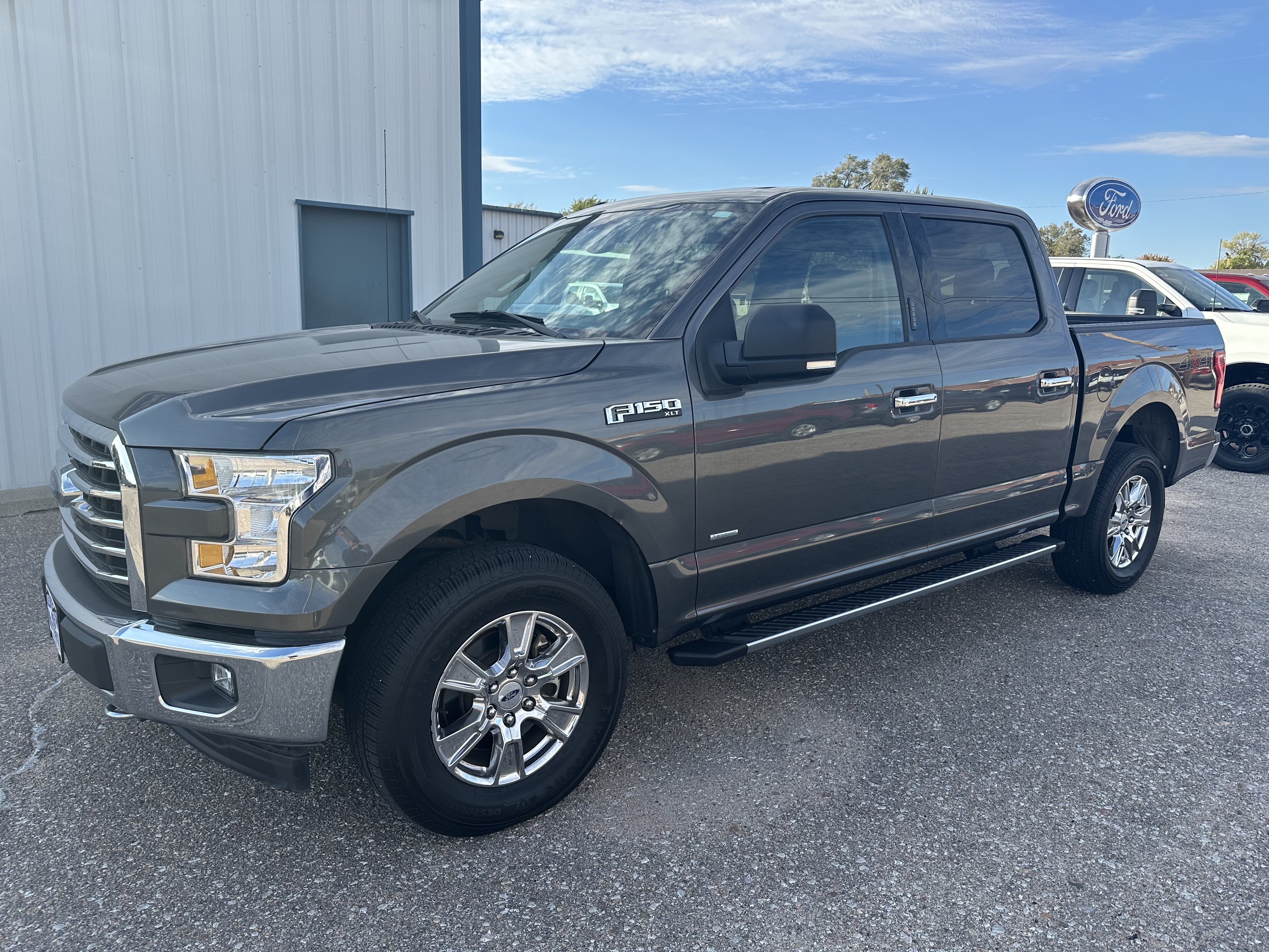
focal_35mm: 24
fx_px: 880
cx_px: 634
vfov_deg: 56.8
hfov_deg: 71.6
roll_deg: -1.9
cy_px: 476
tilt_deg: -10.4
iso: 80
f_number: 1.78
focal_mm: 6.86
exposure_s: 1/1495
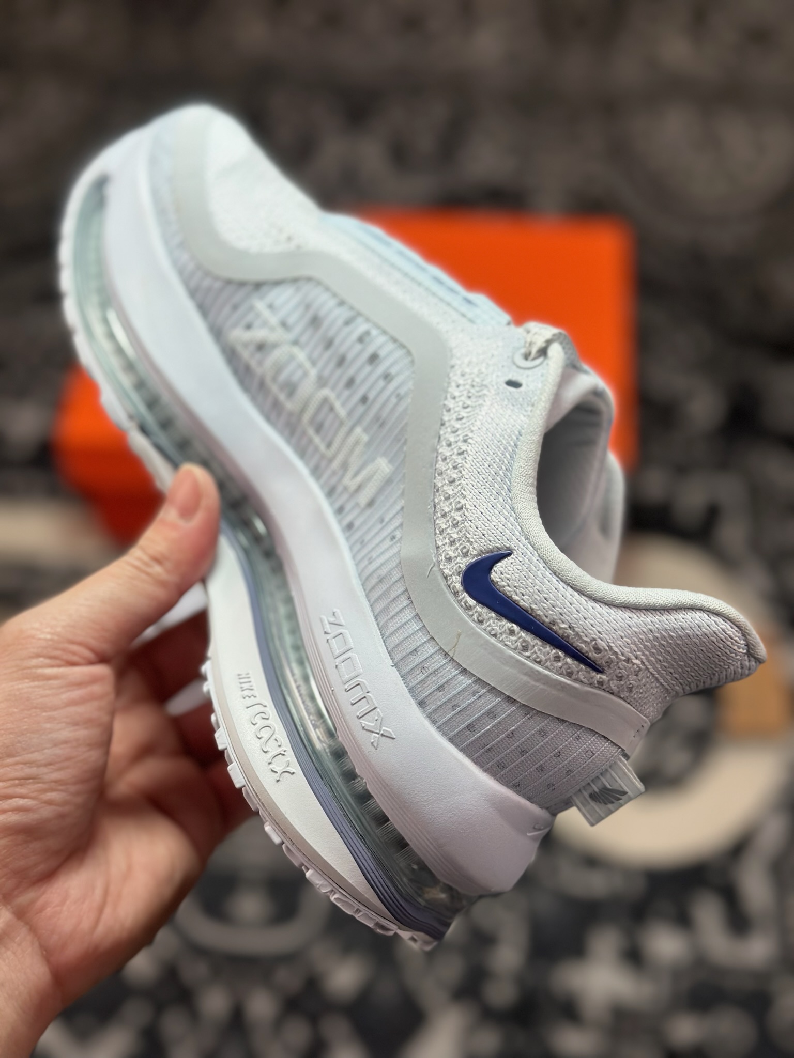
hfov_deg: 30.3
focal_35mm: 48
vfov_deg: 39.7
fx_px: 1468
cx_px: 397
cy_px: 529
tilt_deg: -56.4
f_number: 1.78
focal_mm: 6.86
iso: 80
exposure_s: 1/1414
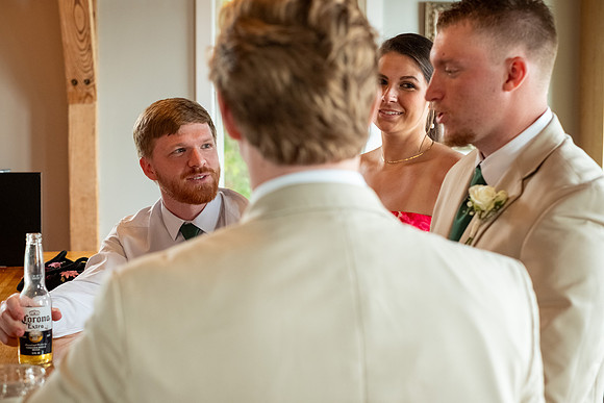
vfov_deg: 25.5
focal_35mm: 53
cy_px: 202
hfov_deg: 37.5
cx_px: 302
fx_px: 889
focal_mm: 35
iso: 2000
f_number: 2.8
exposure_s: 1/125
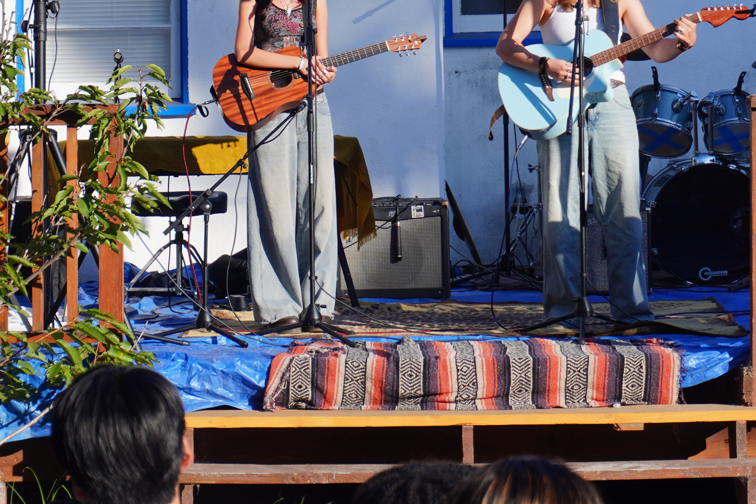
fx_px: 3381
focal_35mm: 161
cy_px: 2
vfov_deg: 8.5
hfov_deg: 12.8
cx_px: 427
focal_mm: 50
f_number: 5.6
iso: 100
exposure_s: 1/400
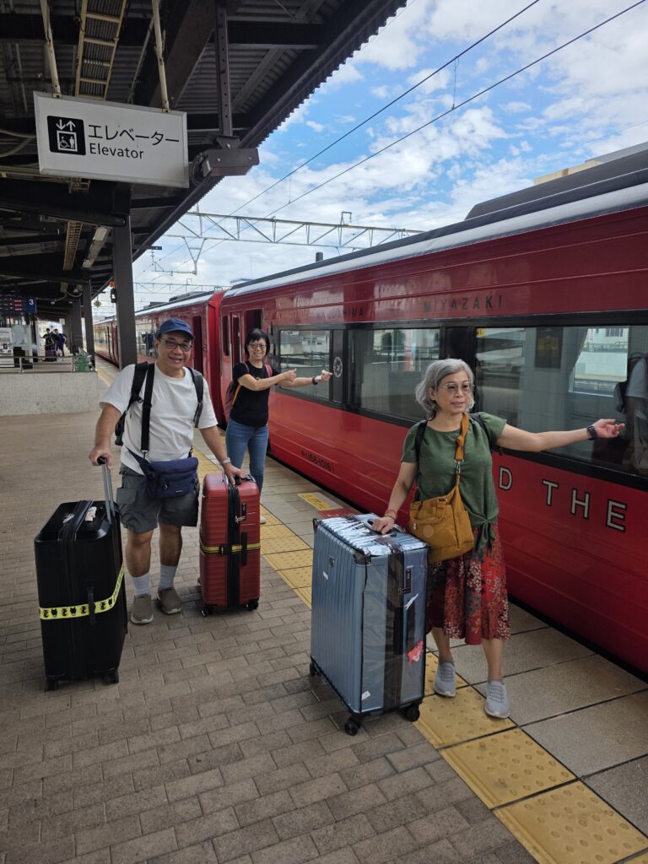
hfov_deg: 58.9
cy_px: 432
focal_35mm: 23
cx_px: 324
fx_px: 574
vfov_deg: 73.9
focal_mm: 6.3
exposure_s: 1/3569
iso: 80
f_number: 1.7
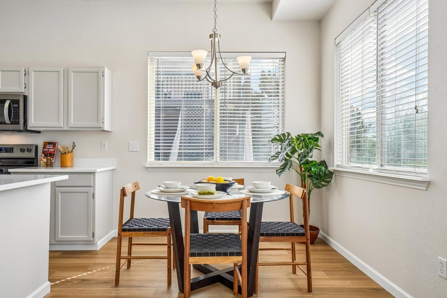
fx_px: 292
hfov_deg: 74.8
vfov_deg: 54.1
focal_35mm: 24
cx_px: 218
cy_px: 153
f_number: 8
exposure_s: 1/200
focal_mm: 15
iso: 400
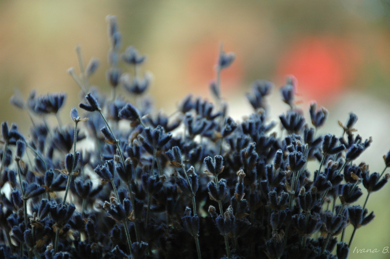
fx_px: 2273
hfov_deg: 9.8
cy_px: 130
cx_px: 195
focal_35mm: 210
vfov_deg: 6.5
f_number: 5.6
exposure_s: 1/8
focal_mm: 140
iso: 640
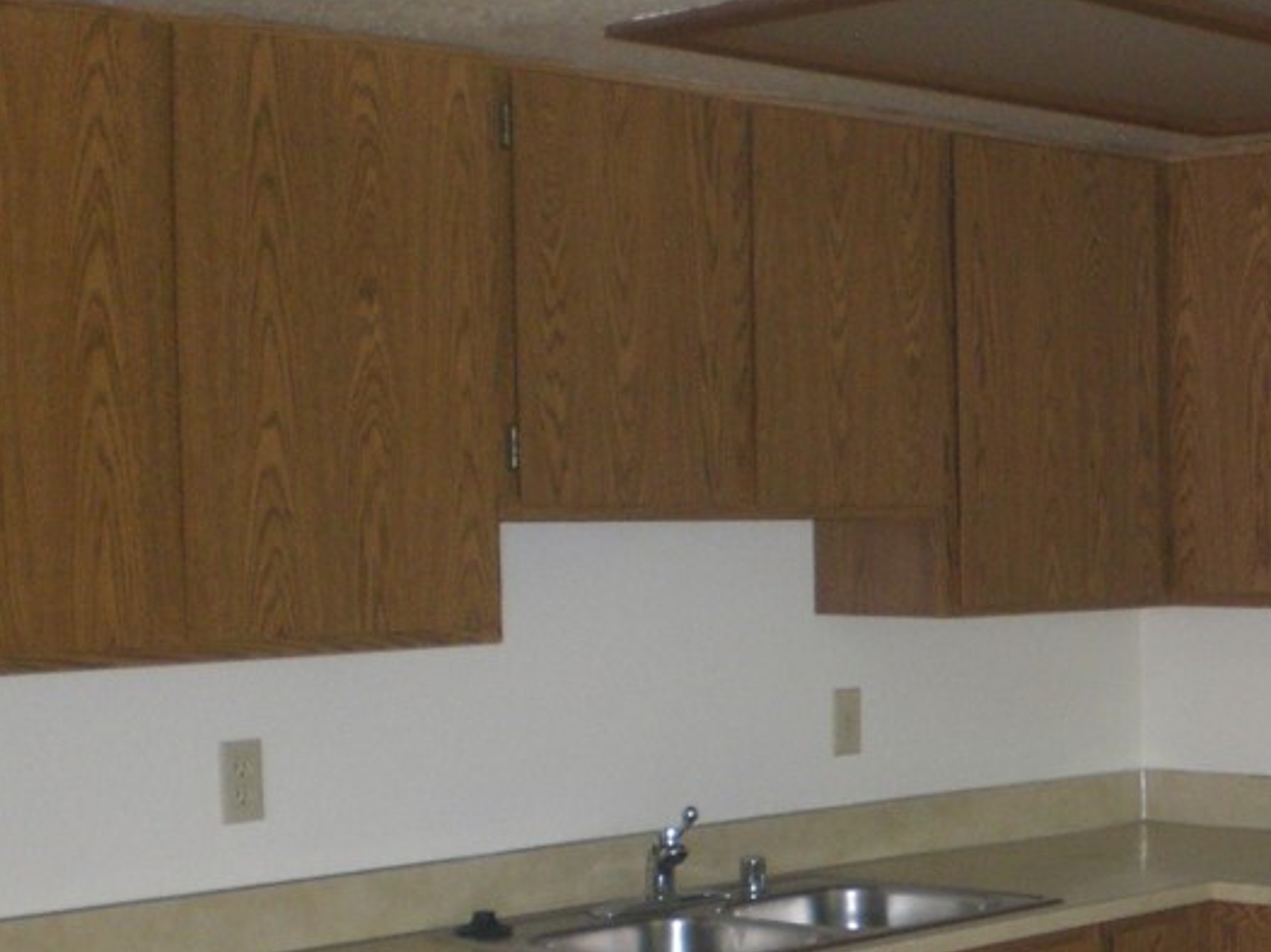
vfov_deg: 19.7
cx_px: 1184
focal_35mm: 74
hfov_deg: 25.4
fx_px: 2716
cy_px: 778
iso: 200
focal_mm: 6.3
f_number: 3.1
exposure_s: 1/60
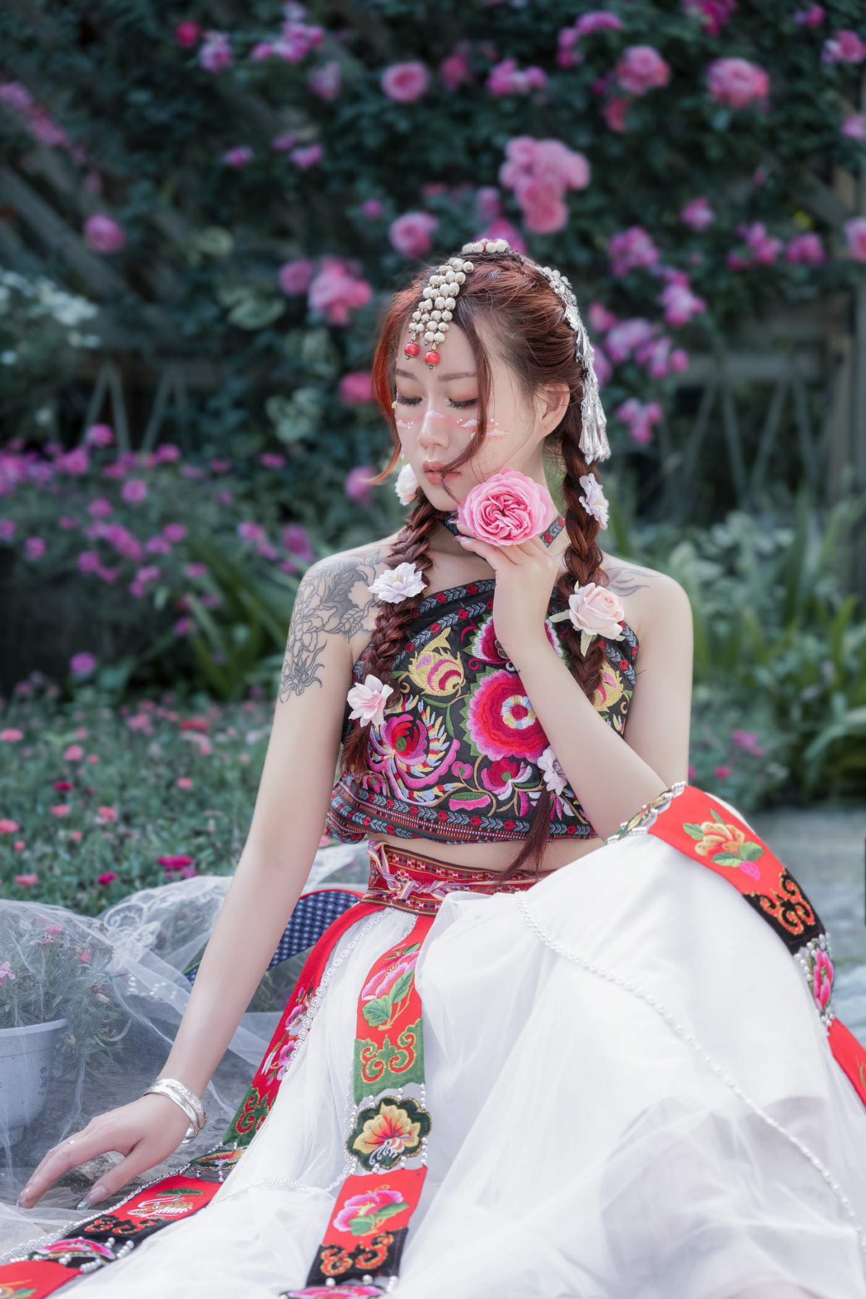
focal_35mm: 70
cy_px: 650
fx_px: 2526
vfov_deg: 28.8
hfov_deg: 19.5
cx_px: 433
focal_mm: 70
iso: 100
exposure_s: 1/200
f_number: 3.2
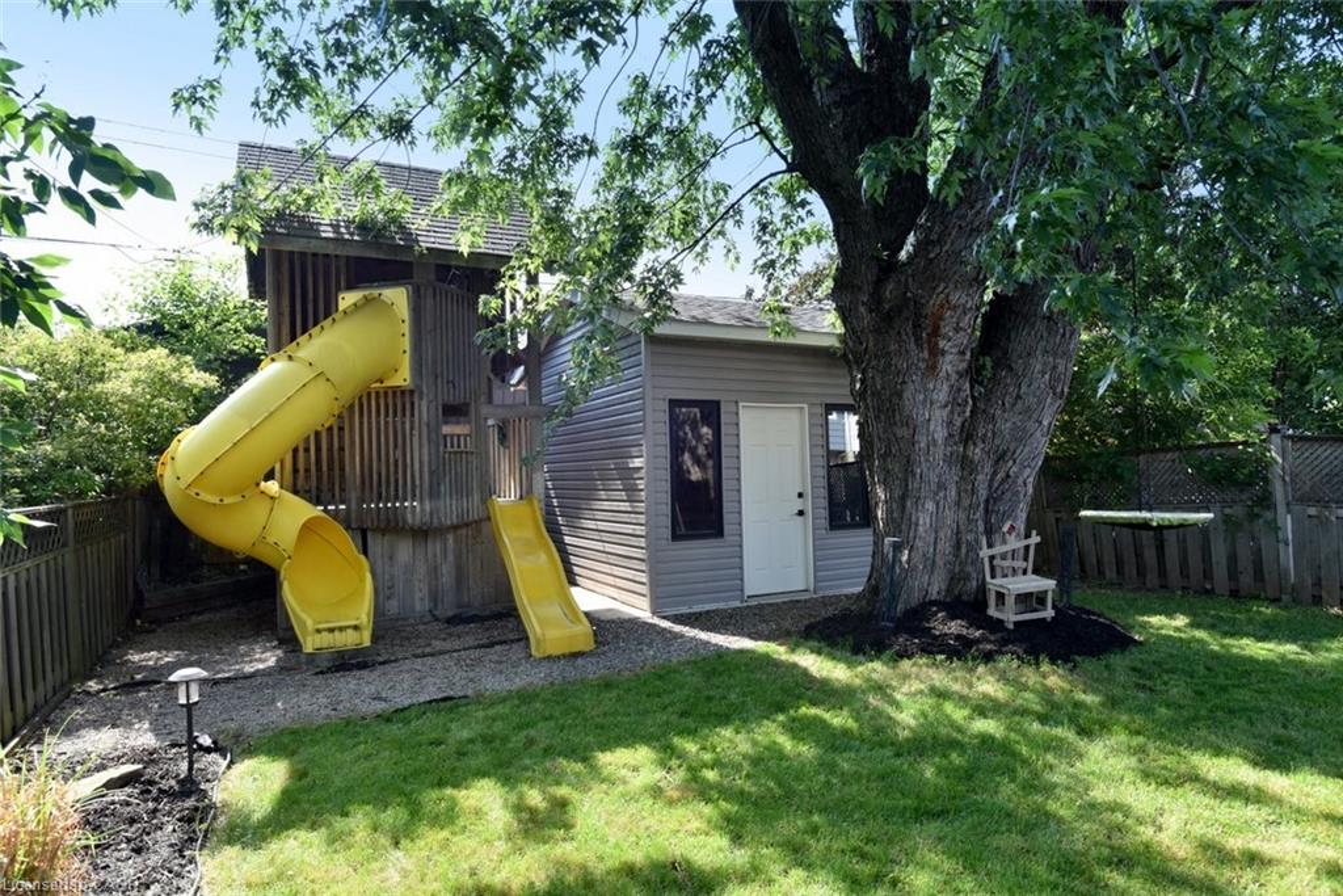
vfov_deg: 61.9
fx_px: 746
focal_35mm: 20
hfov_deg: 84.0
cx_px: 672
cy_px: 448
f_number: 8
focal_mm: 20
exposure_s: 1/250
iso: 500
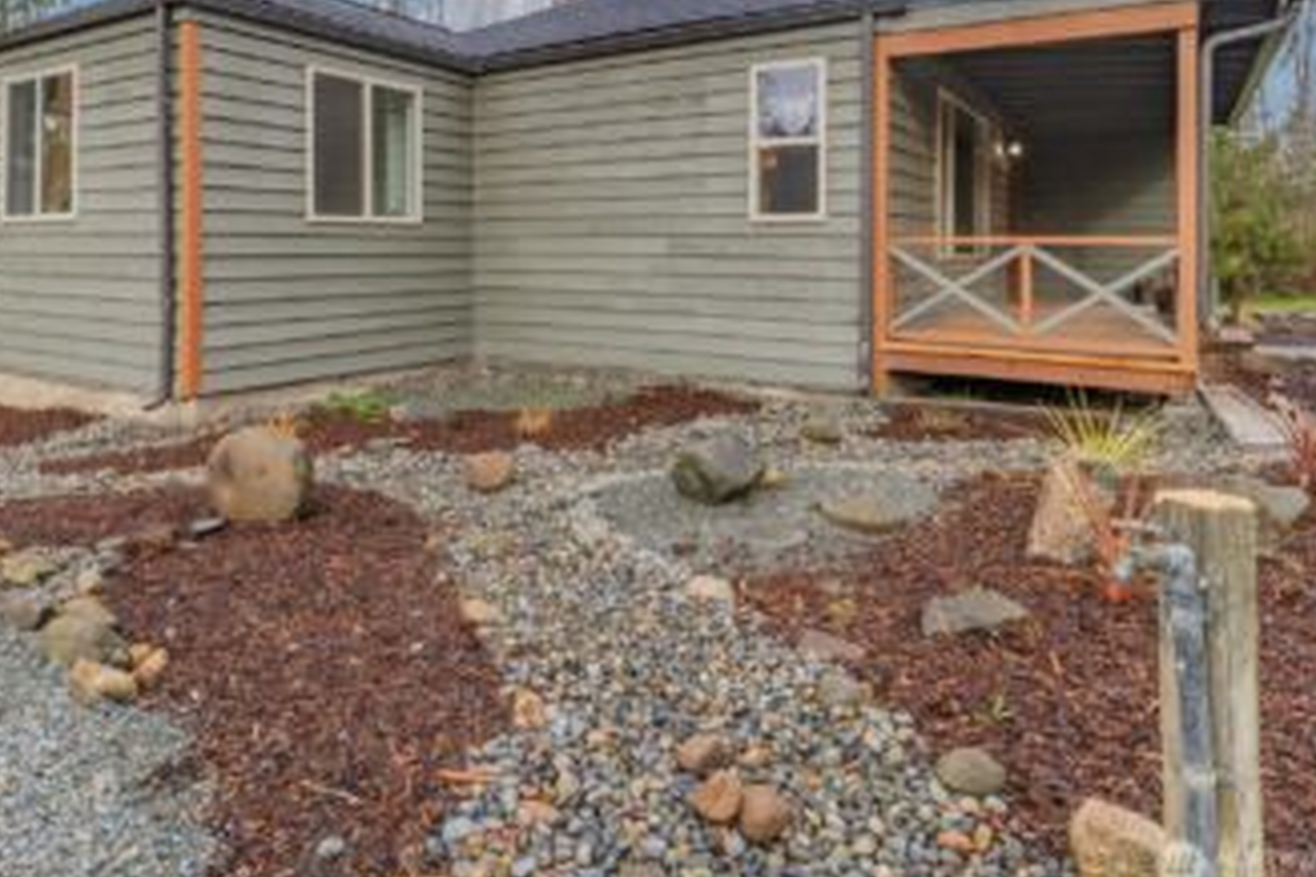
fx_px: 804
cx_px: 584
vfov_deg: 56.9
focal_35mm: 22
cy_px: 364
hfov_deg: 78.3
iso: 500
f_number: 9
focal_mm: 12
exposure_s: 1/160
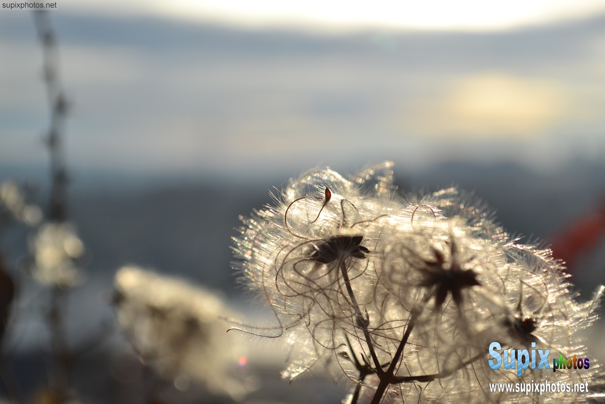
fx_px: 1386
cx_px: 302
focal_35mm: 82
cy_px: 202
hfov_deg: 24.6
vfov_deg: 16.6
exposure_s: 1/500
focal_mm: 55
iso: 100
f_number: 8
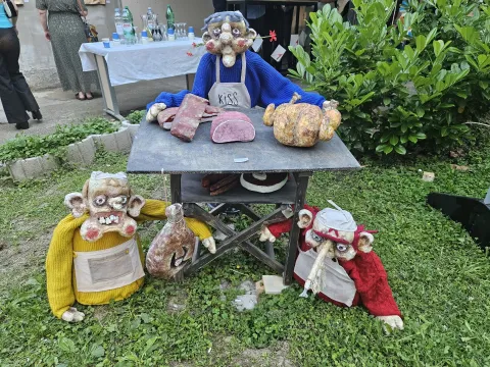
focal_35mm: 23
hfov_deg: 73.9
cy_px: 184
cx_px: 245
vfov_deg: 58.9
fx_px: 326
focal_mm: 5.4
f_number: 1.8
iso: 200
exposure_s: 1/180
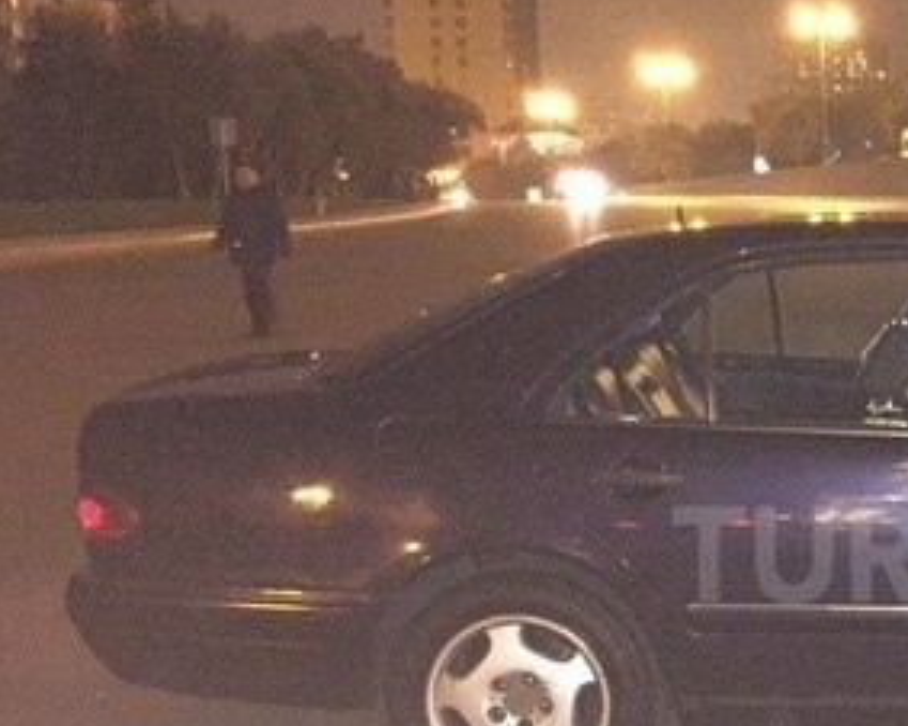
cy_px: 554
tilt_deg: -12.3
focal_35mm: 66
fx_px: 1772
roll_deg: +0.2
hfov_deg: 26.5
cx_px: 1001
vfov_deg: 22.9
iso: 800
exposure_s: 1/17
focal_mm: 4.15
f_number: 2.2
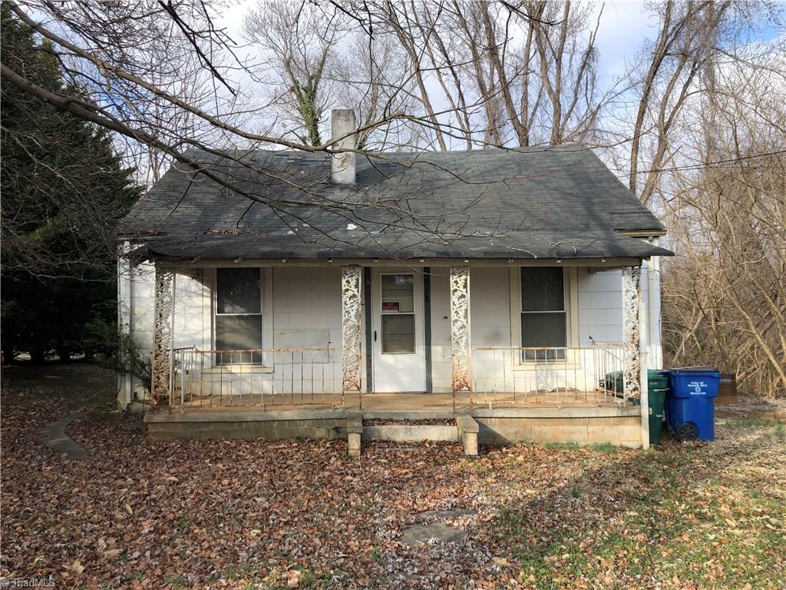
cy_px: 295
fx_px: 636
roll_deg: -1.3
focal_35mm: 28
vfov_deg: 49.7
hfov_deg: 63.4
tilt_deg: +0.8
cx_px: 393
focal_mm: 3.99
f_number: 1.8
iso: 20
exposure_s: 1/676
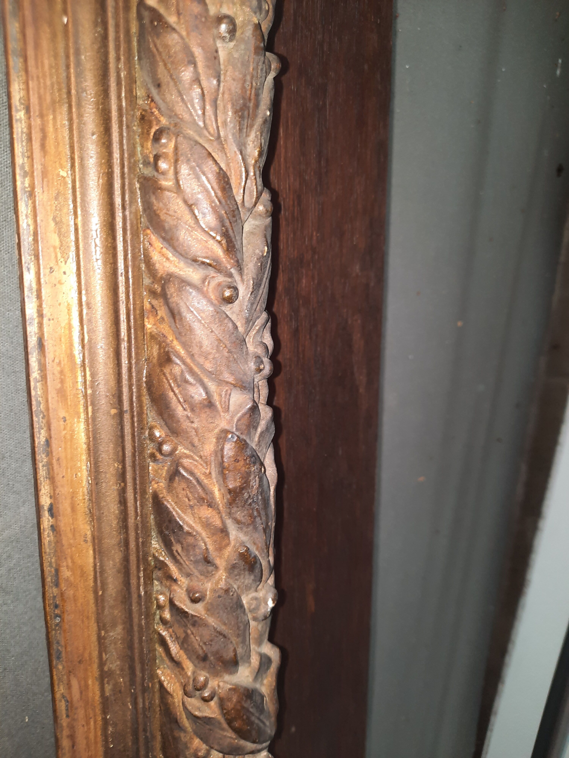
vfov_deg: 69.4
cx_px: 284
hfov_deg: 54.9
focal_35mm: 25
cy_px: 379
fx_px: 548
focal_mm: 4.6
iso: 125
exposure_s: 1/60
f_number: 2
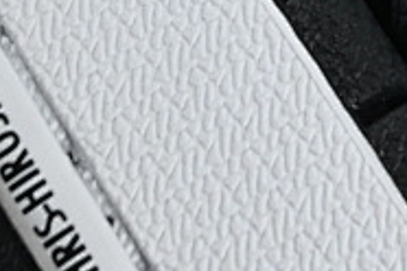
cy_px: -276
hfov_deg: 6.3
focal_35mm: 322
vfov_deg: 4.2
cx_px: 591
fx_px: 3640
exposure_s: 1/125
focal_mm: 50
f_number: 6.3
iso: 500
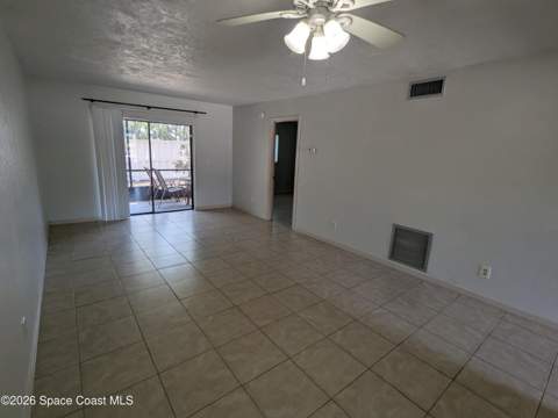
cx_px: 279
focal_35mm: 16
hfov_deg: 94.5
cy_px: 209
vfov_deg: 78.1
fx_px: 258
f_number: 2.2
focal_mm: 2.35
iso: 64
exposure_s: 1/120
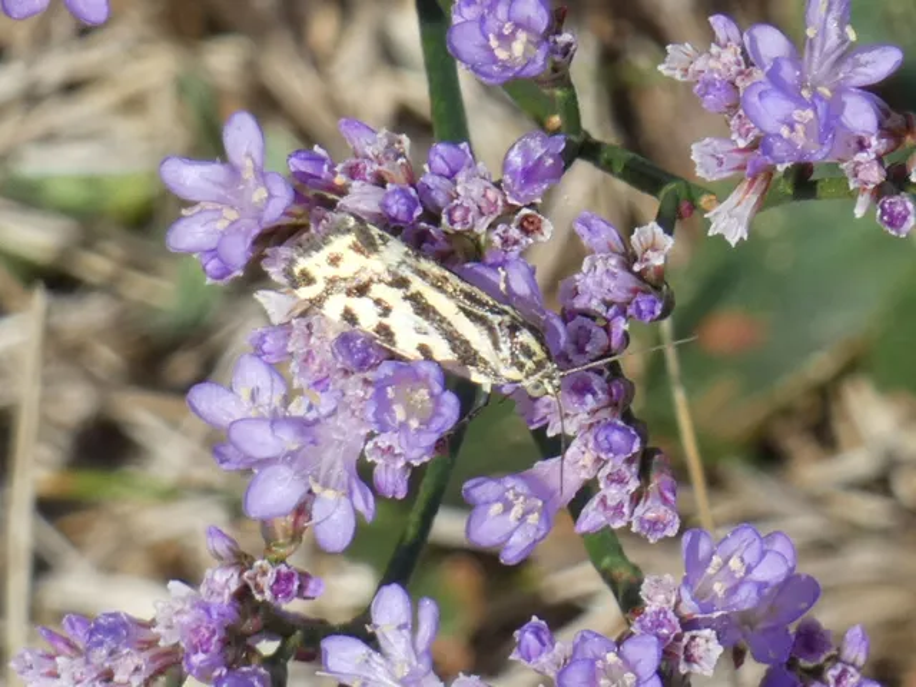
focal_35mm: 319
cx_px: 458
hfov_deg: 6.2
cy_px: 344
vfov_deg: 4.7
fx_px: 8441
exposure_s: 1/160
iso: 80
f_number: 5.6
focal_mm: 57.2
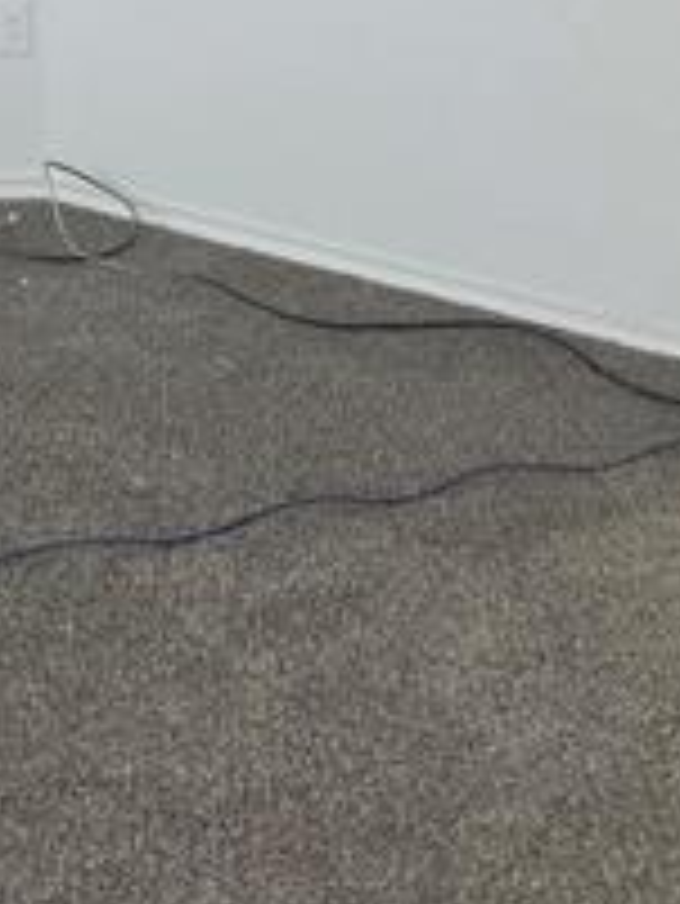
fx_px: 2302
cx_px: -333
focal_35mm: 88
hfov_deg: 15.5
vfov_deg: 19.2
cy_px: -481
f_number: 1.7
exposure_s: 1/120
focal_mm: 6.25
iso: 320
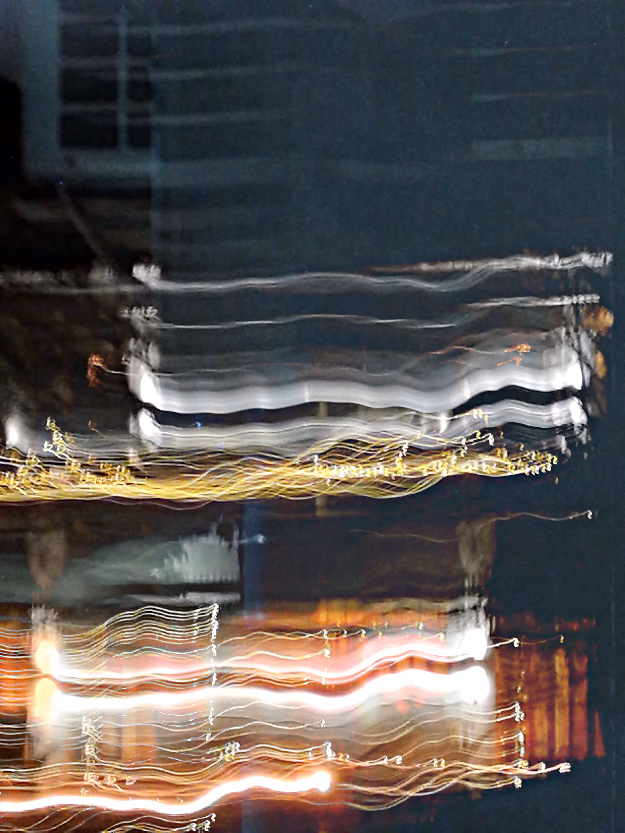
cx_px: 312
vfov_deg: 12.3
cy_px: 416
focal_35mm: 161
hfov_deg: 9.2
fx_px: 3876
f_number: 1.8
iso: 64
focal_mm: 3.95
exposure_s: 1.2
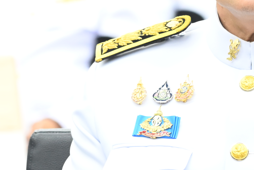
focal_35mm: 454
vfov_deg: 3.0
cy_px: 67
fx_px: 3203
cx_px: 218
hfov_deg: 4.5
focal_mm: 120
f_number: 4
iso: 3200
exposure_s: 1/125
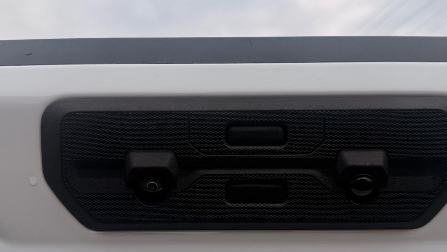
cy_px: 141
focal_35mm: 34
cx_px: 240
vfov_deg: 34.6
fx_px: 403
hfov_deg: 58.0
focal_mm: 6.76
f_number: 1.78
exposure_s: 1/7353
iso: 80
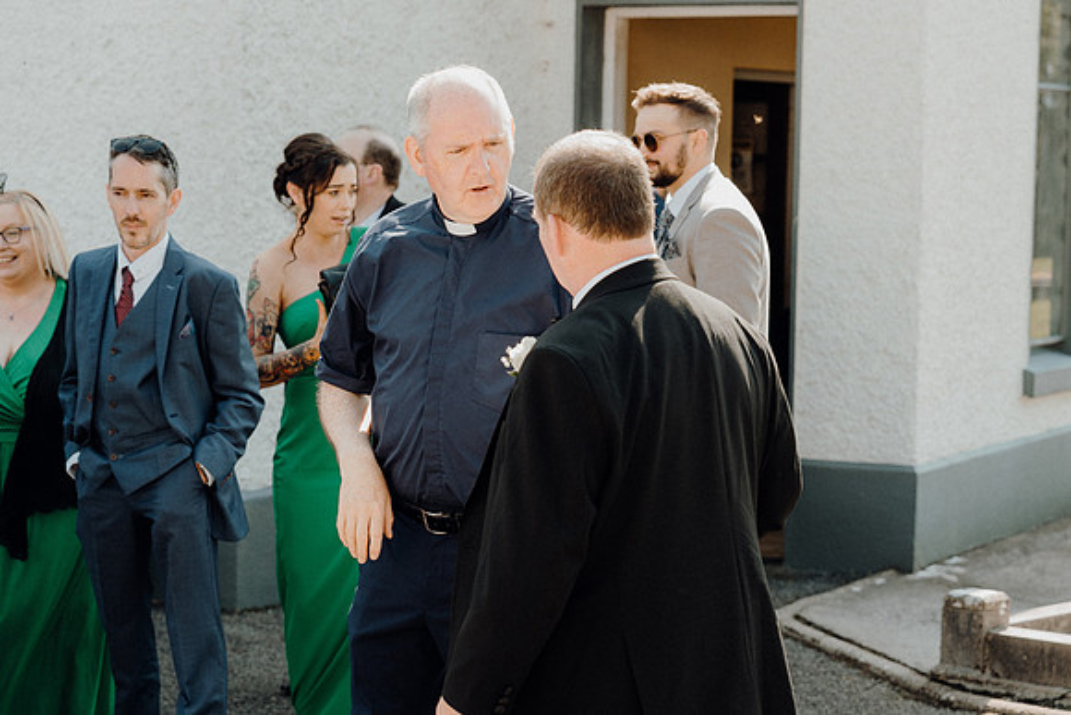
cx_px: 536
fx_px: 2530
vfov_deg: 16.1
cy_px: 358
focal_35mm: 85
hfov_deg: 23.9
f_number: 3.5
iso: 125
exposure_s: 1/200
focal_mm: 57
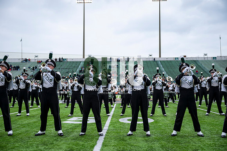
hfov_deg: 47.4
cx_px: 114
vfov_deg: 32.6
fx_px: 259
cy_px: 76
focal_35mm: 41
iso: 100
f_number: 2.8
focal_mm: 41
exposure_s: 1/500
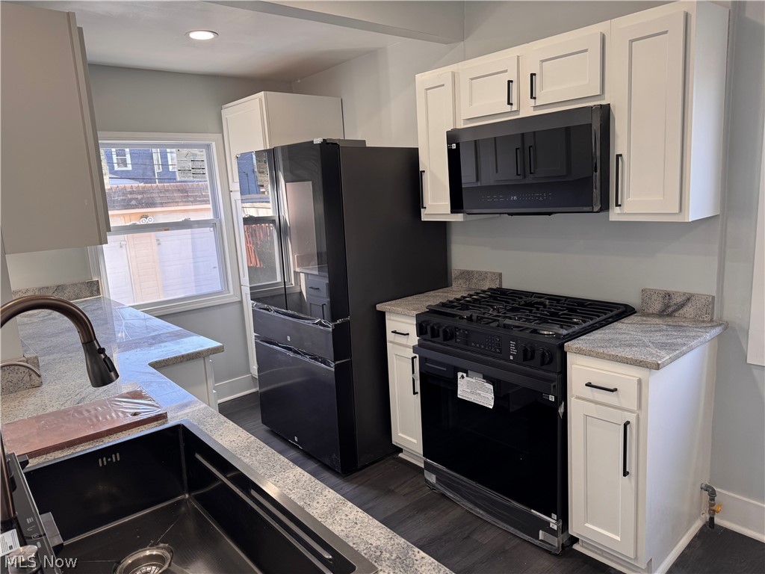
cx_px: 382
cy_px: 287
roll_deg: +3.4
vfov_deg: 56.8
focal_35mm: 24
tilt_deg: -10.4
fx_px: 530
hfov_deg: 71.6
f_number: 1.78
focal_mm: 6.76
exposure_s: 1/120
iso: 100
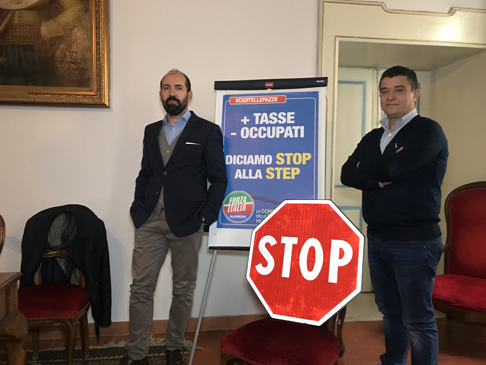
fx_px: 393
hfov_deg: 63.4
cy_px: 182
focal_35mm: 28
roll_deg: -0.3
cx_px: 243
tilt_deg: -1.4
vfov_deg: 49.7
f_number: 1.8
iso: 100
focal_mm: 3.99
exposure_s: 1/17
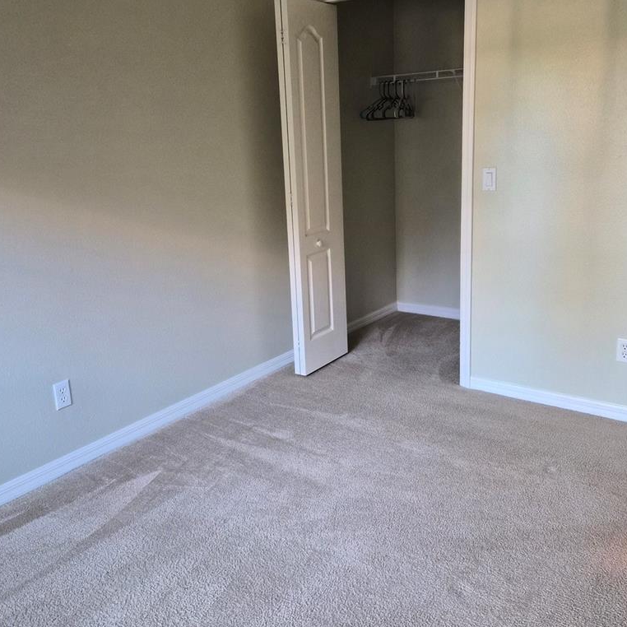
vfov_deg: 51.1
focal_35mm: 32
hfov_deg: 51.1
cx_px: 322
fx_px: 656
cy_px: 295
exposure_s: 1/120
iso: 800
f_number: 1.8
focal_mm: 5.4
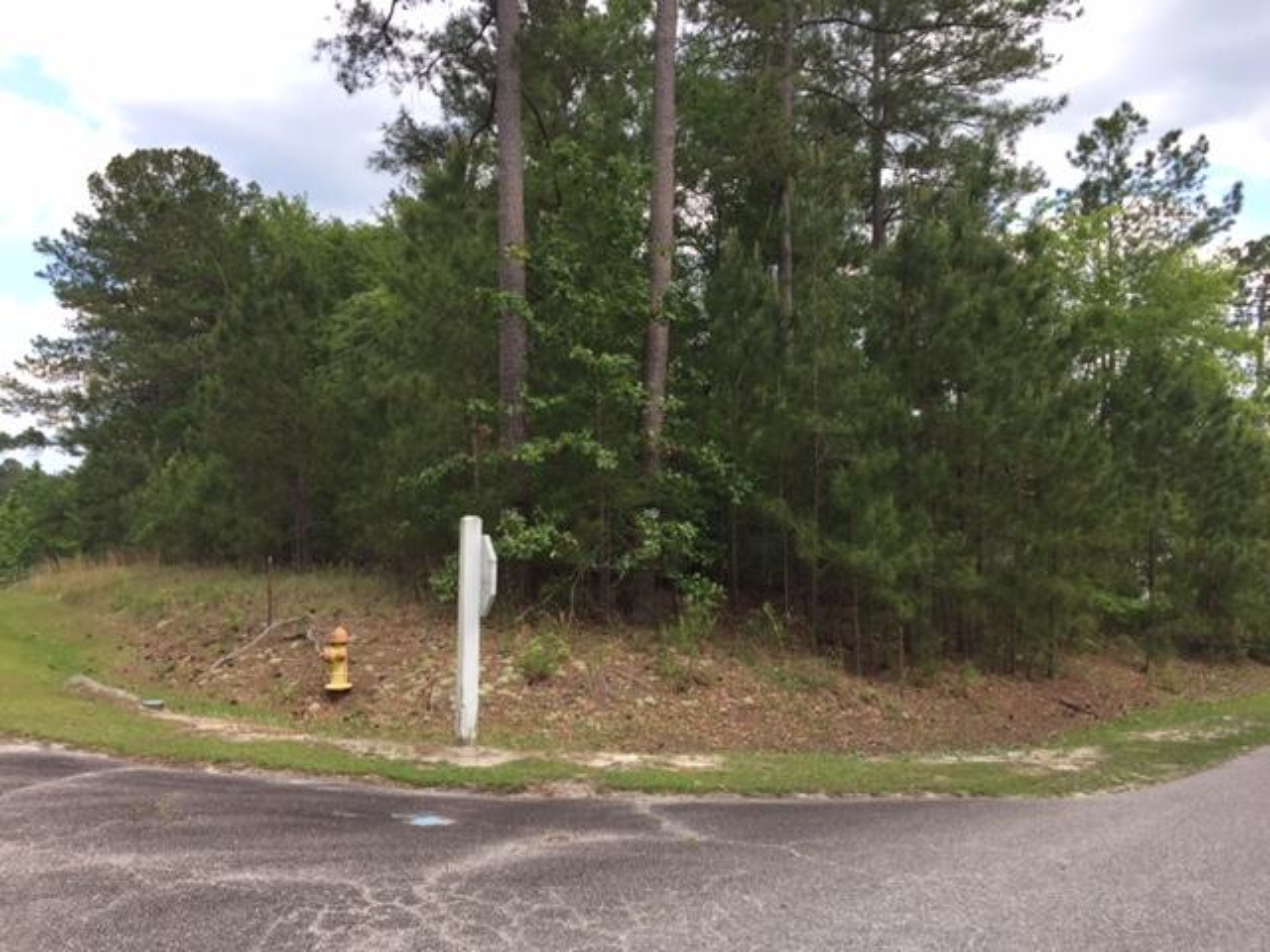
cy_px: 476
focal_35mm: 29
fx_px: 1064
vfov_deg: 48.2
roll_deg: -1.1
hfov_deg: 61.7
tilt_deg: +3.1
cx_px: 635
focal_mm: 4.15
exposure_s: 1/549
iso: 32
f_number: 2.2
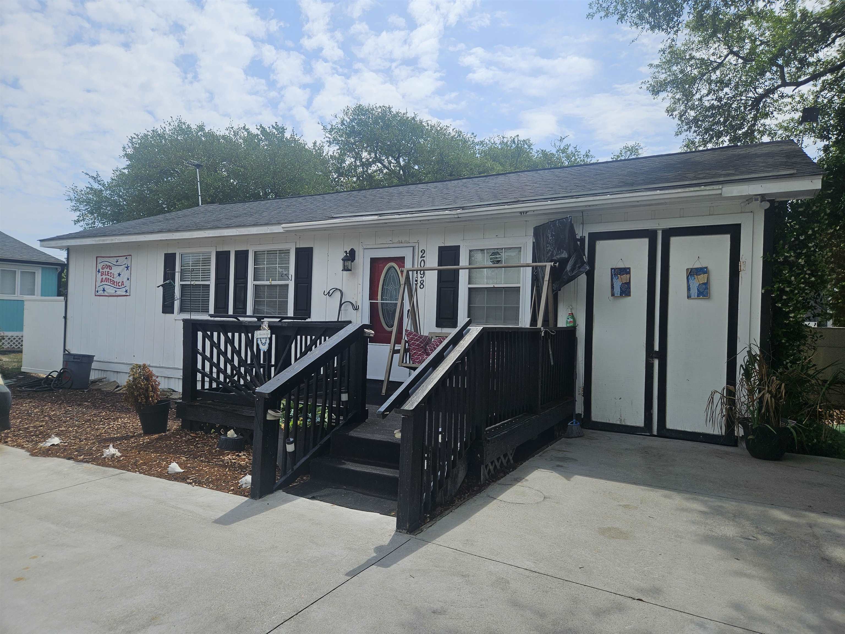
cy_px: 317
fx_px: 561
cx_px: 422
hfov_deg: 73.9
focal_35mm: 23
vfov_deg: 58.9
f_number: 1.8
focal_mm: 5.4
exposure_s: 1/3143
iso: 25
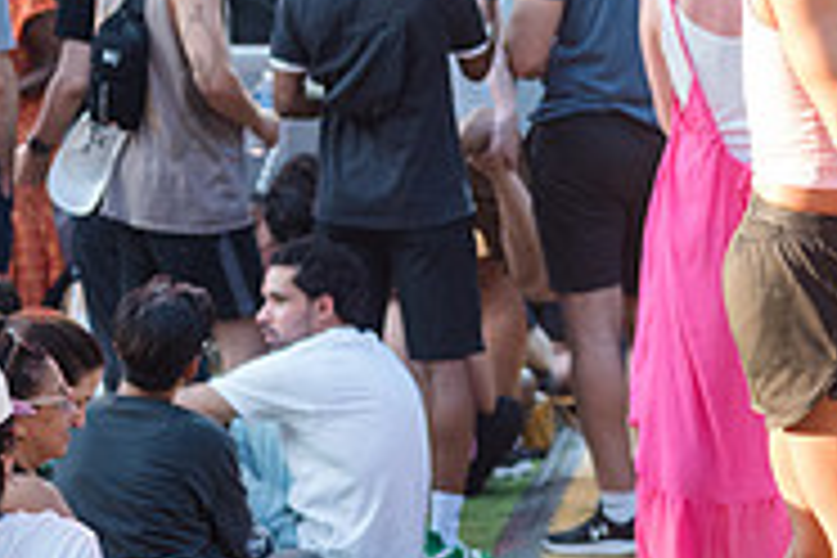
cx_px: 774
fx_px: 6277
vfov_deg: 5.1
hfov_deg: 7.6
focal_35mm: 270
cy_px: -137
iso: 1000
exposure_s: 1/500
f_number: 4
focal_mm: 86
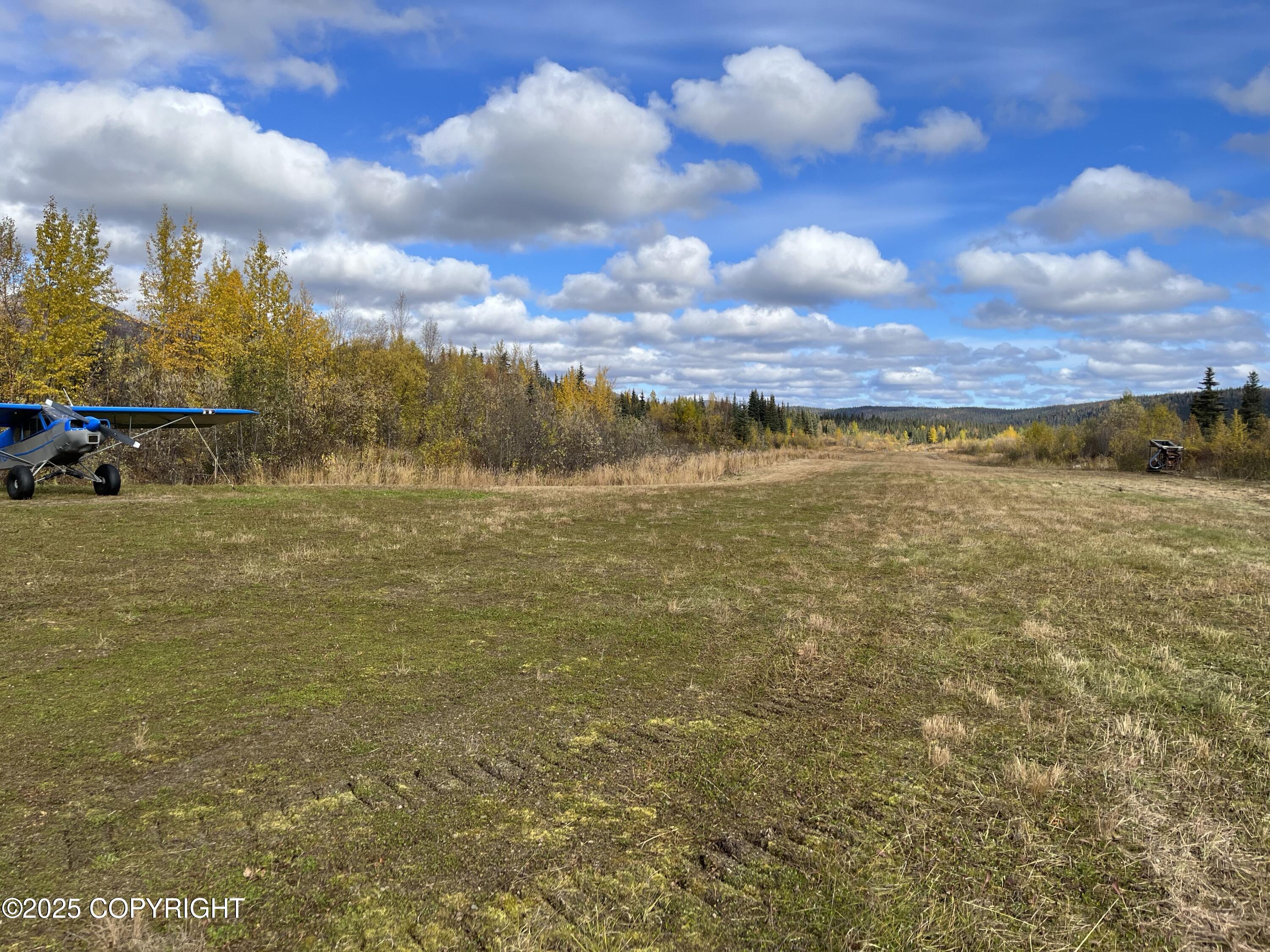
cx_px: 635
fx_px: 954
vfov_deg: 53.1
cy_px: 476
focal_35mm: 26
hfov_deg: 67.3
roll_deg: -1.4
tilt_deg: -4.7
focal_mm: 5.1
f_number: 1.6
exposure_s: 1/3215
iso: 50
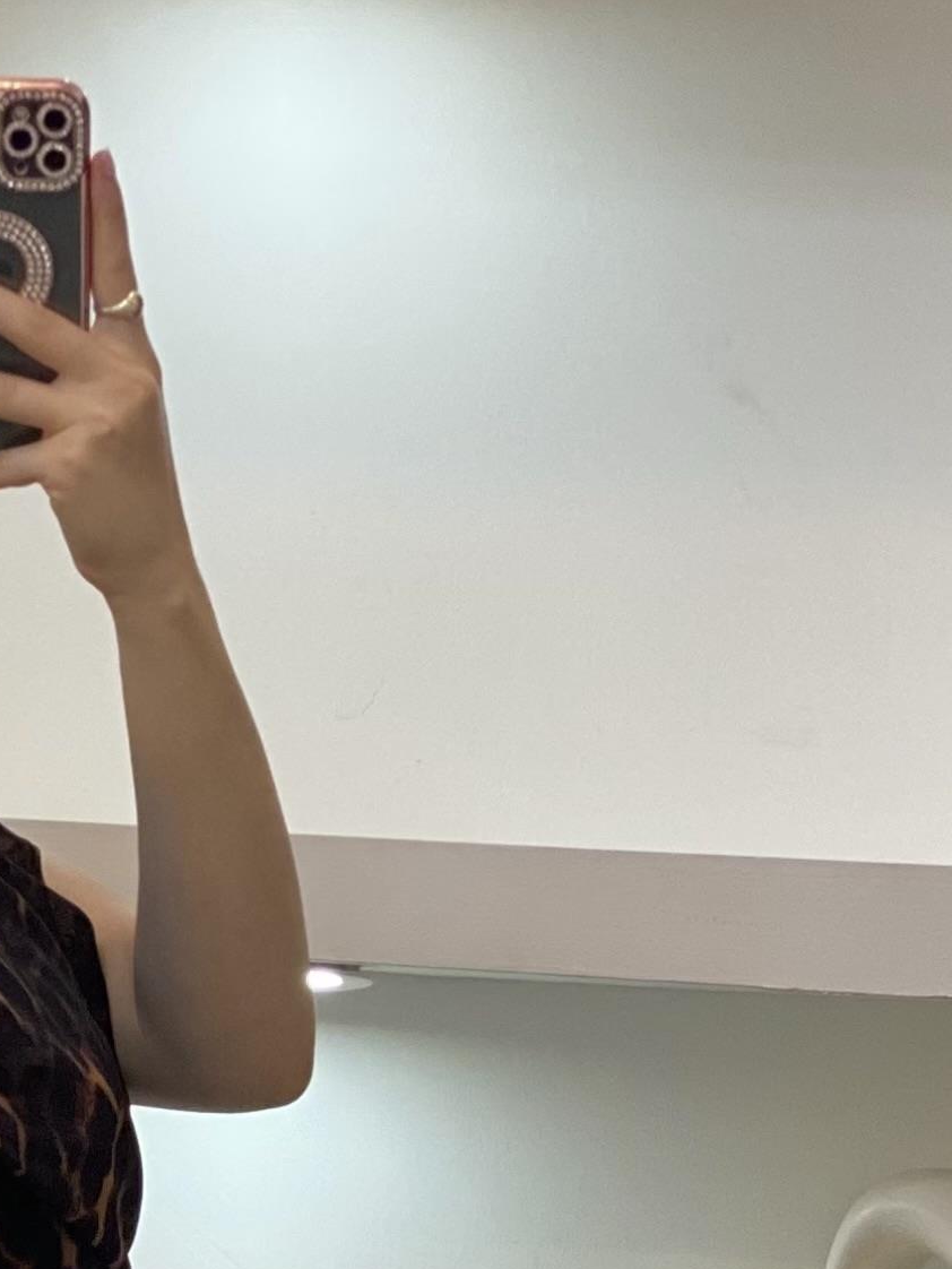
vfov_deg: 10.3
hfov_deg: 8.0
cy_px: 2045
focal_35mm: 184
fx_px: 6745
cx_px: 94
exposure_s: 1/100
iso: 80
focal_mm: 6
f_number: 2
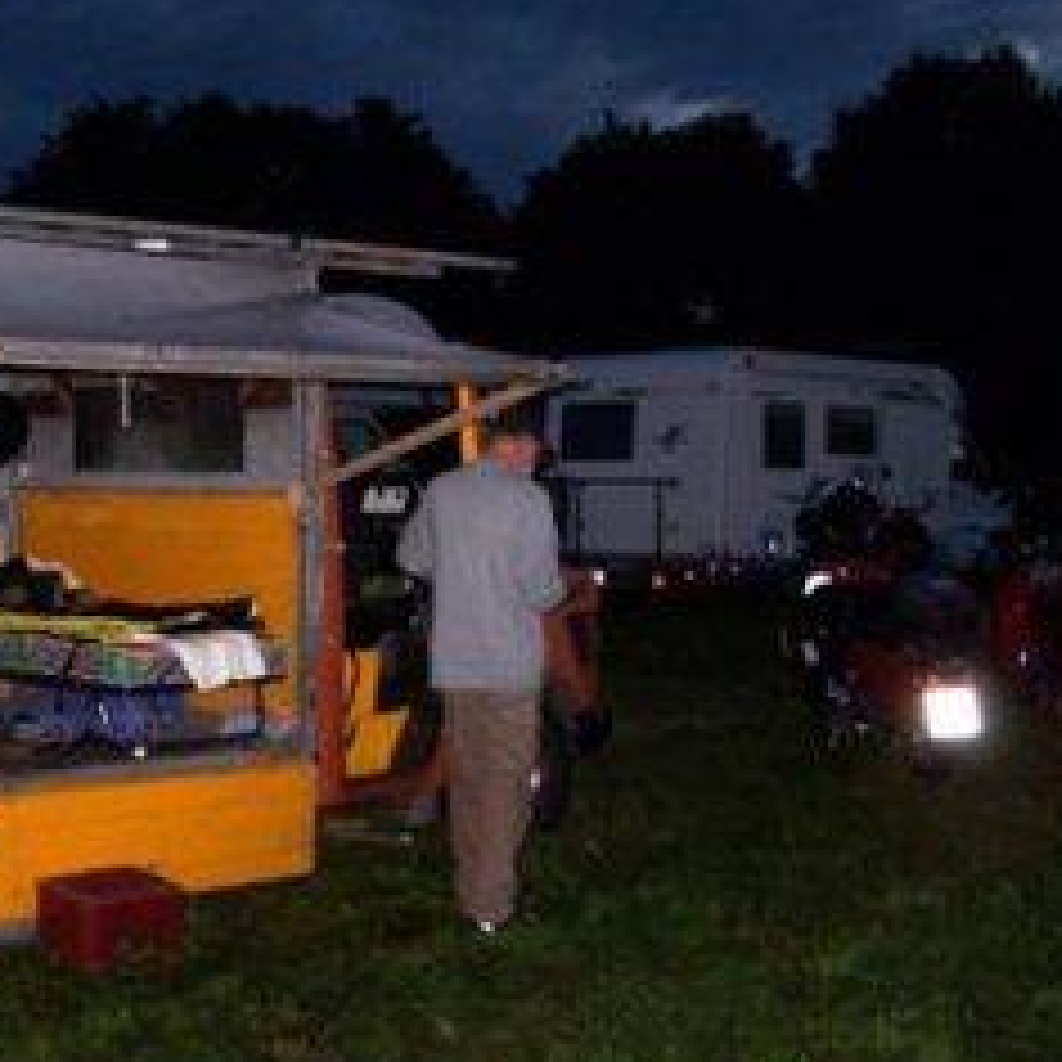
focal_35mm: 57
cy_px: 504
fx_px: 1978
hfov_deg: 29.8
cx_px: 328
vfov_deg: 30.0
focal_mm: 6.3
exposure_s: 1/60
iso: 140
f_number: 2.8
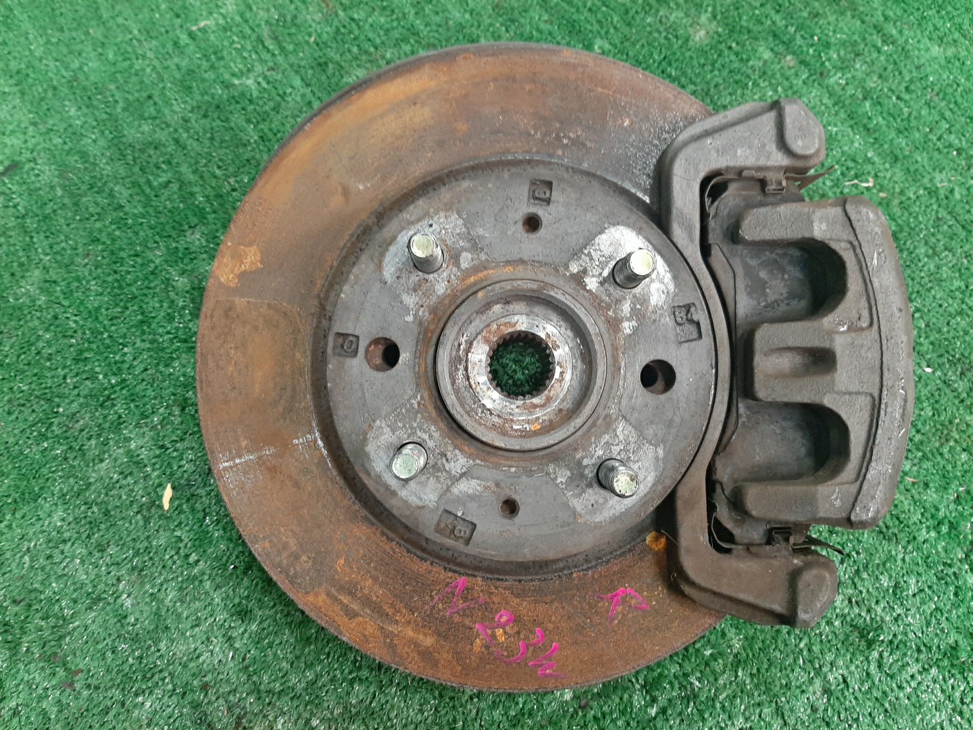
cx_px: 486
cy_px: 365
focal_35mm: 26
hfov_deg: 67.3
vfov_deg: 53.1
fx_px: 731
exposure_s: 1/33
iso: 175
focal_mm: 3.93
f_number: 1.7
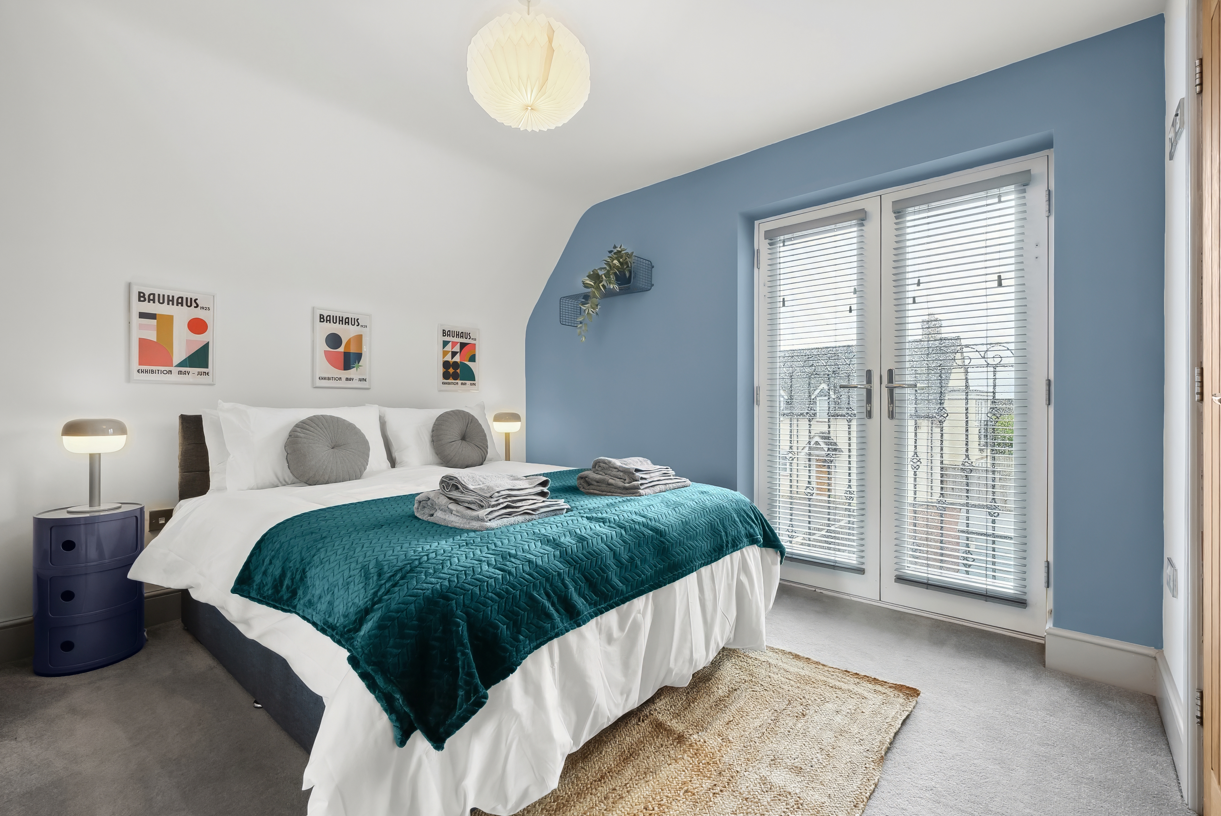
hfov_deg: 100.3
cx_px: 591
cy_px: 394
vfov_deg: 77.4
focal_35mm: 15
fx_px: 509
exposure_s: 1/30
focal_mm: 14
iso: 640
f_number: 8
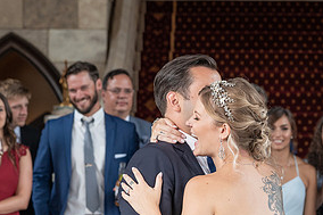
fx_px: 1757
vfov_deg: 7.0
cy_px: 134
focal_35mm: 196
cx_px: 248
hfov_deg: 10.5
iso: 1000
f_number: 5
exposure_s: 1/200
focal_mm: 88
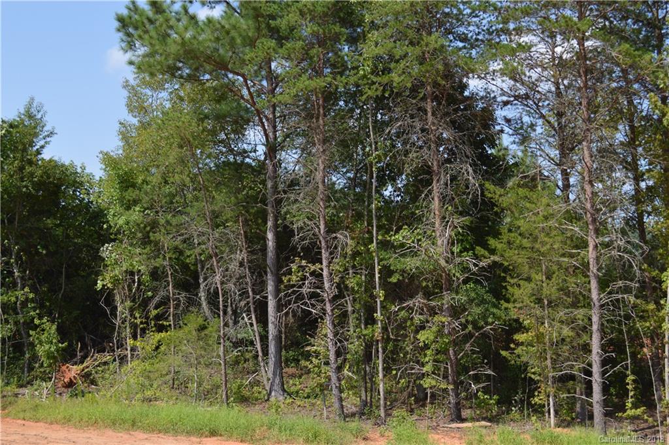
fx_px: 891
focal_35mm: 48
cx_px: 334
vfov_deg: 28.0
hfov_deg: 41.2
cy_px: 222
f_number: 7.1
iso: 100
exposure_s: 1/200
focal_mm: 32
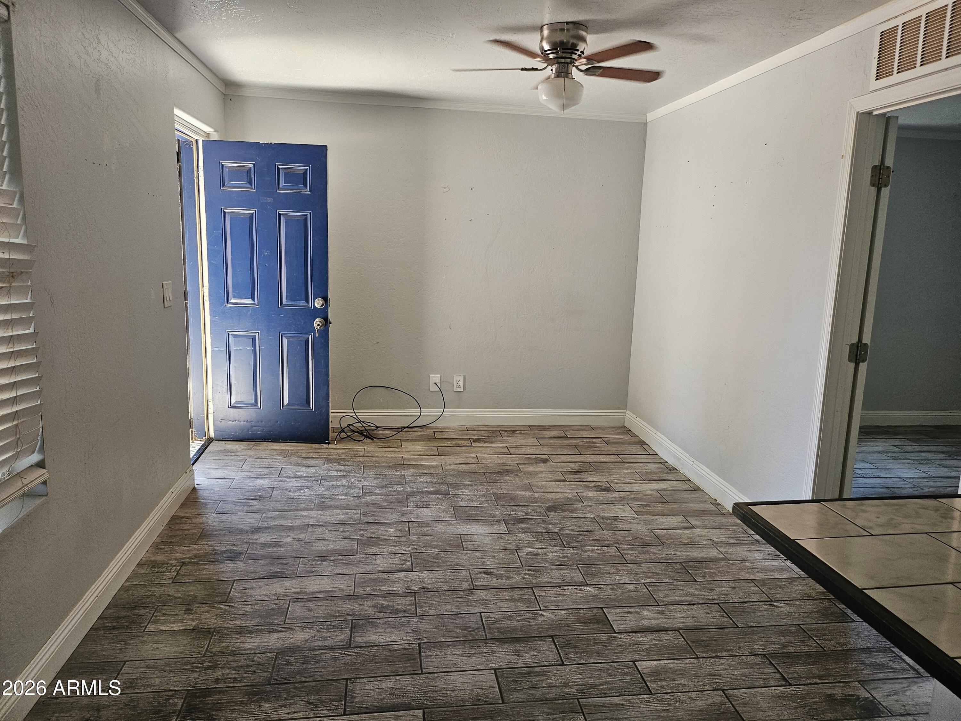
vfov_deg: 56.8
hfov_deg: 71.6
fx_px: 666
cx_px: 480
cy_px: 360
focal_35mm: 24
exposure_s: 1/120
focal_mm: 5
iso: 125
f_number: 1.8
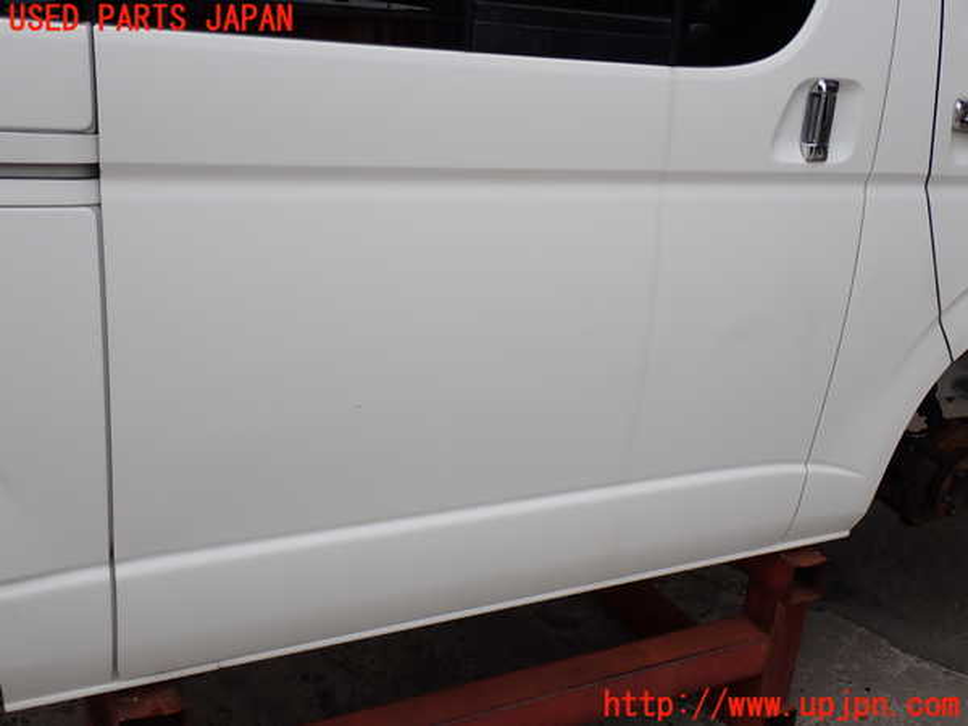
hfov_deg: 51.4
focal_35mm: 36
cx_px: 484
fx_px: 1007
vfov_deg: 39.7
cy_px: 363
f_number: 3.5
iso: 100
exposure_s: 1/800
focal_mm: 6.37
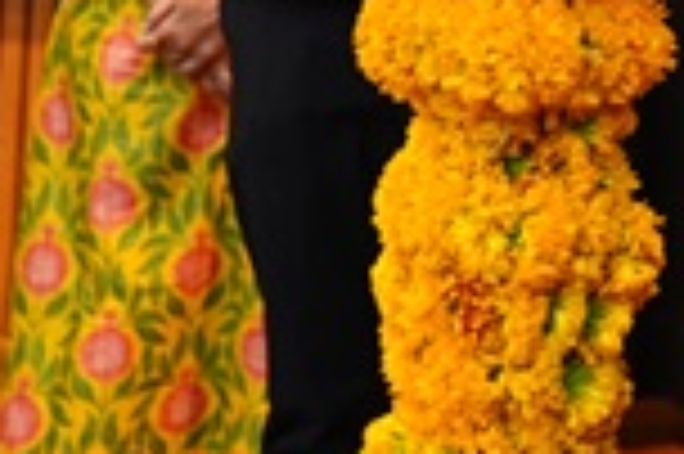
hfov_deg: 12.4
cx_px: 972
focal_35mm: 159
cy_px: -378
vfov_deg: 8.3
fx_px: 3018
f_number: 2.8
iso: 1600
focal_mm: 42
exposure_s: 1/125
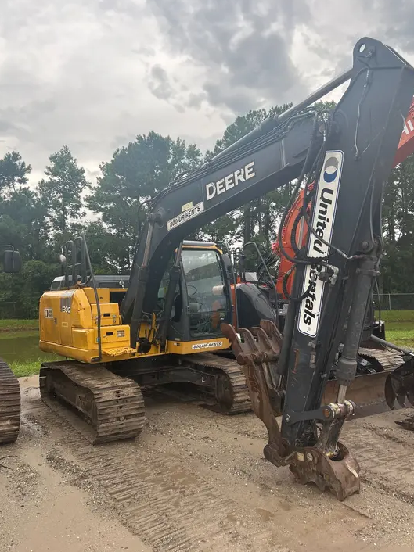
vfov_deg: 65.3
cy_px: 280
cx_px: 212
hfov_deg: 51.3
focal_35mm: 27
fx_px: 431
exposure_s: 1/387
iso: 50
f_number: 1.5
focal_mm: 5.7
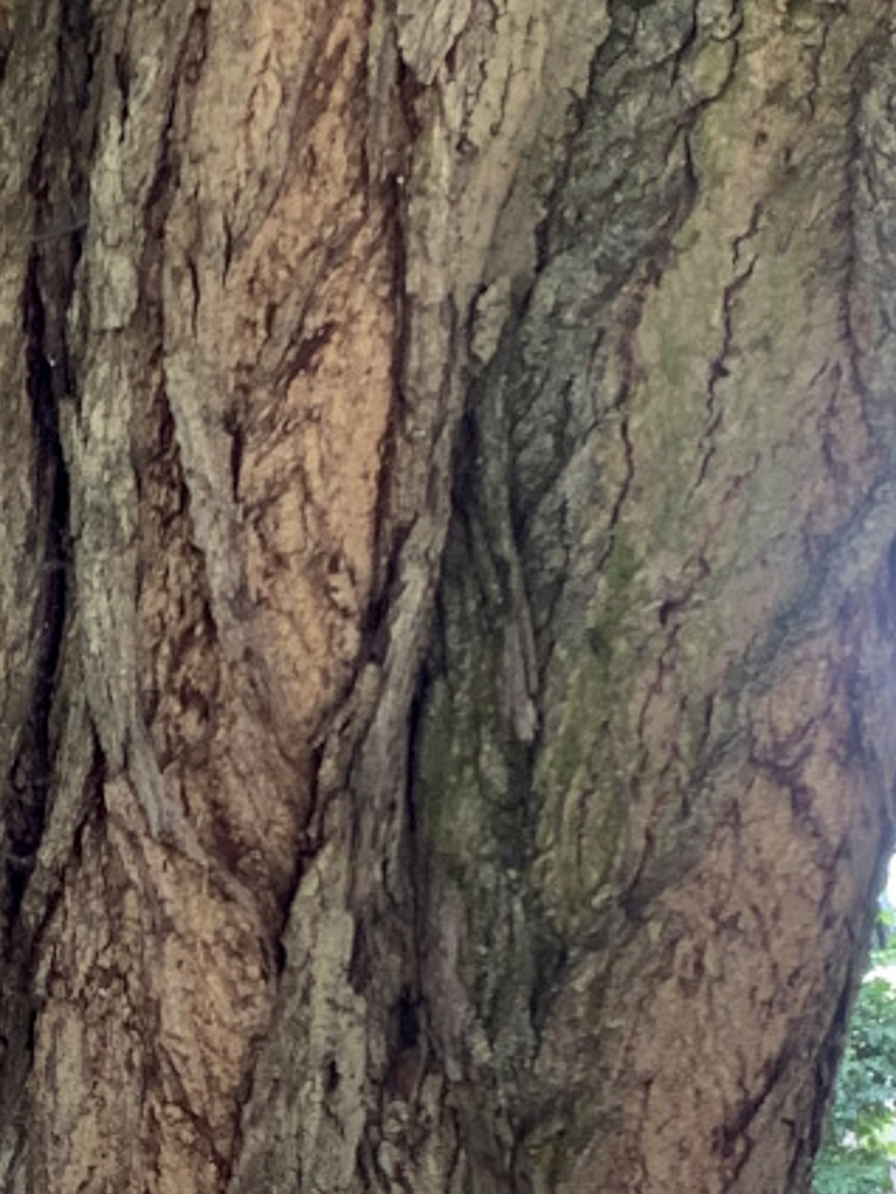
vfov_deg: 17.2
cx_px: 180
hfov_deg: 12.9
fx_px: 3934
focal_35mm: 114
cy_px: 911
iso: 64
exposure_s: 1/79
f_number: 1.8
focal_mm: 3
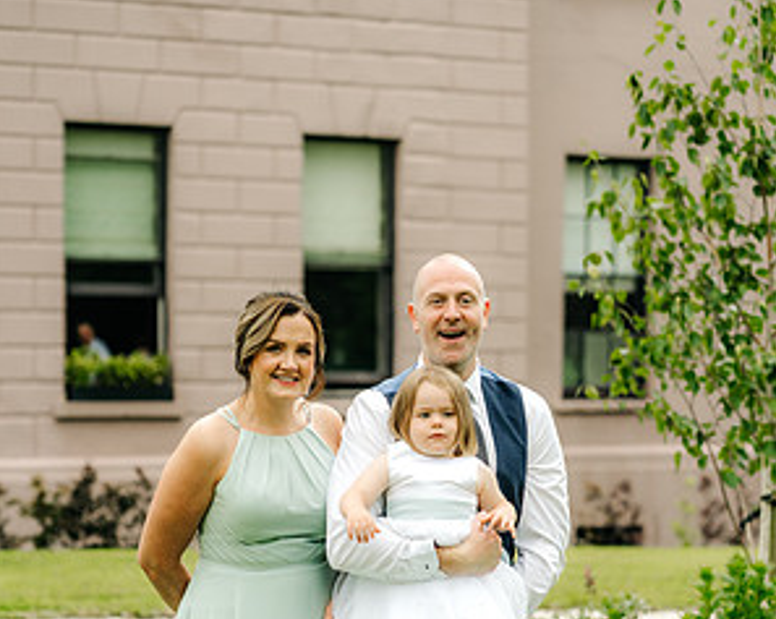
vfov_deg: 12.6
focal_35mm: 121
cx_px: 387
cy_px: 567
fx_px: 2776
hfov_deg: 15.9
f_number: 3.2
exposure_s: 1/1000
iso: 400
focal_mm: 85
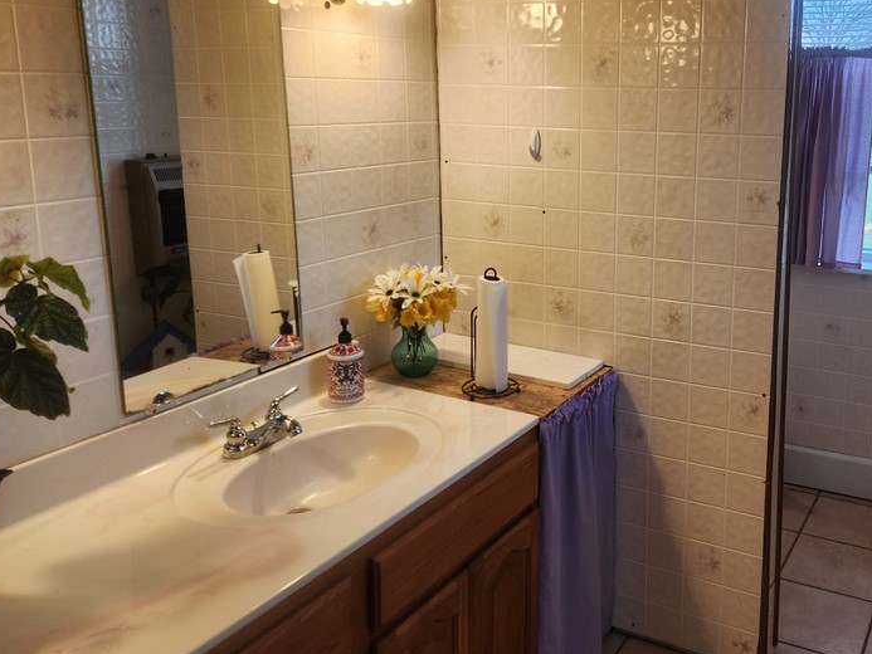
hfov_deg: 52.4
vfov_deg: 41.6
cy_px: 254
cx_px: 613
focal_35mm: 34
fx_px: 857
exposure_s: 1/120
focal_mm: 5.4
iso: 50
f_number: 1.8
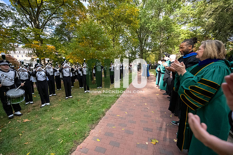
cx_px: 116
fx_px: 91
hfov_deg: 104.2
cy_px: 78
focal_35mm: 14
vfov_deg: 81.2
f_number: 4
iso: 6400
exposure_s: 1/8000
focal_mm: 14
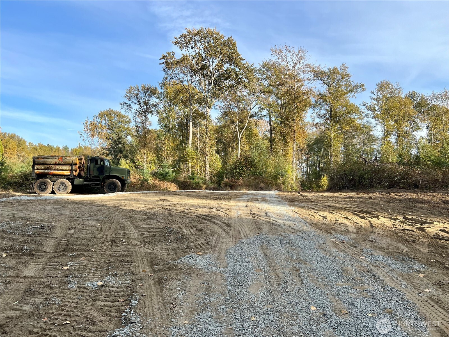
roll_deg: +0.4
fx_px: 337
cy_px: 168
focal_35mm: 26
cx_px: 224
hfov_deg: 67.3
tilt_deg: +1.4
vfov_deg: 53.1
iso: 50
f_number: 1.5
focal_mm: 5.7
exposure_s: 1/2045
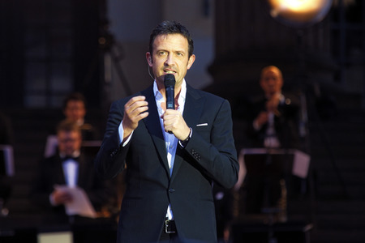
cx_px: 182
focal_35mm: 200
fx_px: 2028
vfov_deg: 6.9
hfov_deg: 10.3
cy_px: 122
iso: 1600
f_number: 5
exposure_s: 1/250
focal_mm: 200
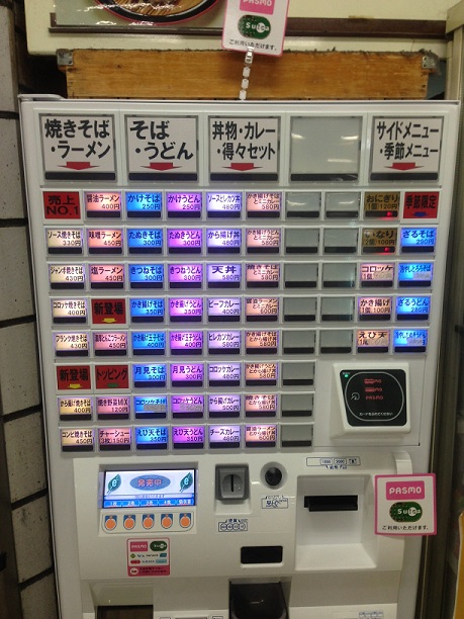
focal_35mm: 33
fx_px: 590
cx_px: 232
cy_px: 310
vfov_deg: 55.4
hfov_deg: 42.9
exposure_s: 1/40
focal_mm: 4.13
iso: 64
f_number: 2.4
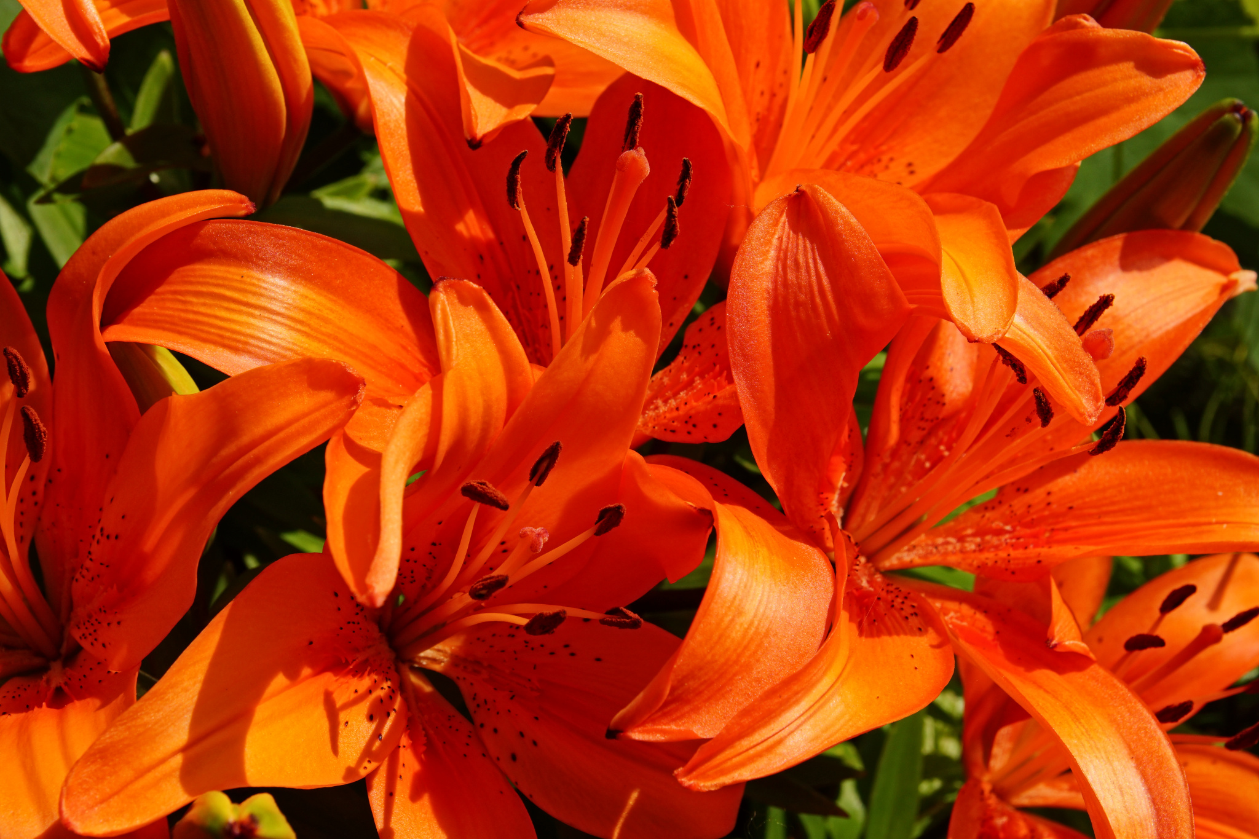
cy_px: 420
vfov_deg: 18.2
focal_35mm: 75
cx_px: 630
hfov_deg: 27.0
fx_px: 2623
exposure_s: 1/320
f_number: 10
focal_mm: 50
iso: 100
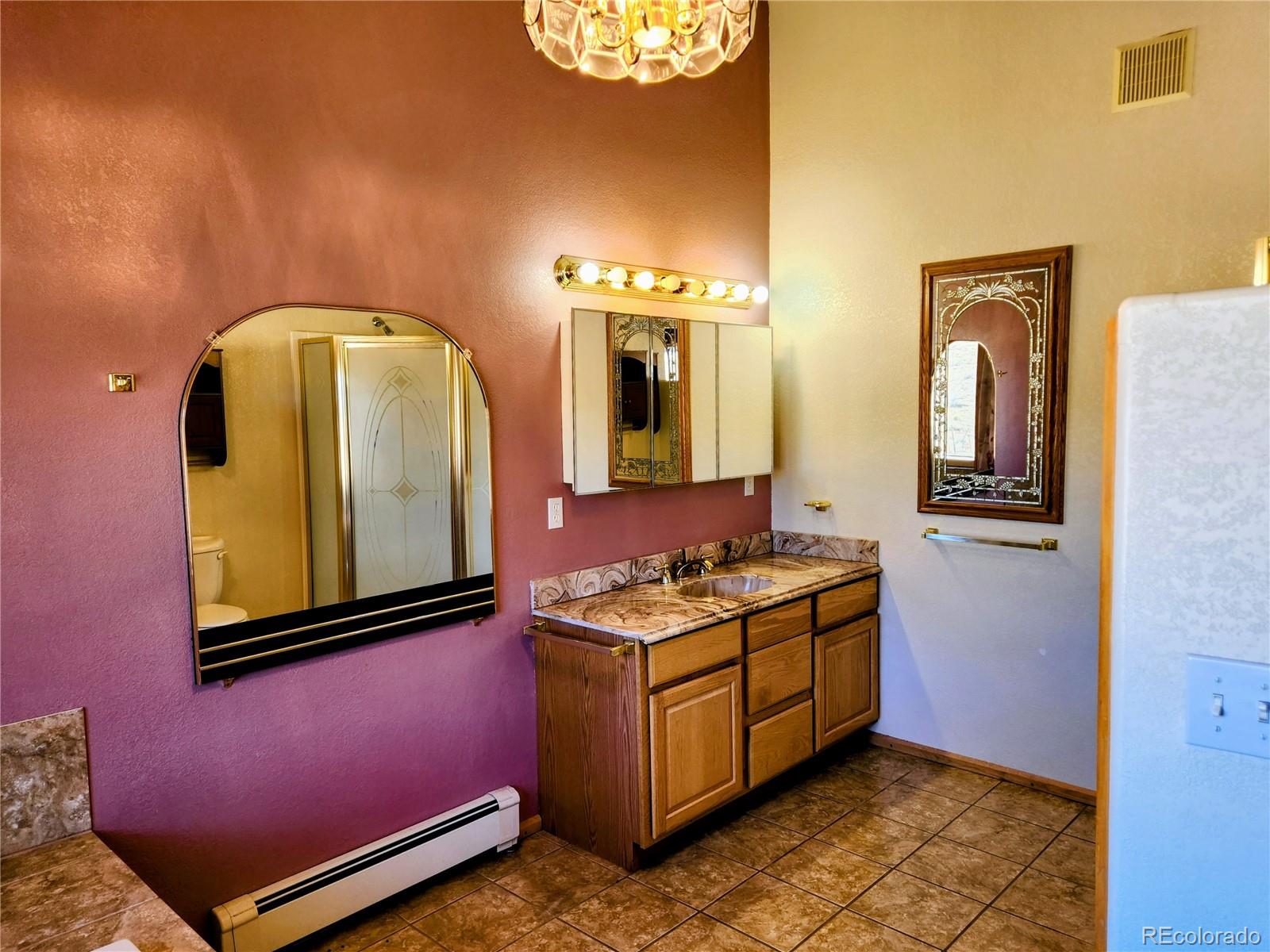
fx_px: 844
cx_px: 635
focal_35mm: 23
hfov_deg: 73.9
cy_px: 476
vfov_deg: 58.9
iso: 50
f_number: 1.8
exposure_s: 1/120
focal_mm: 5.4
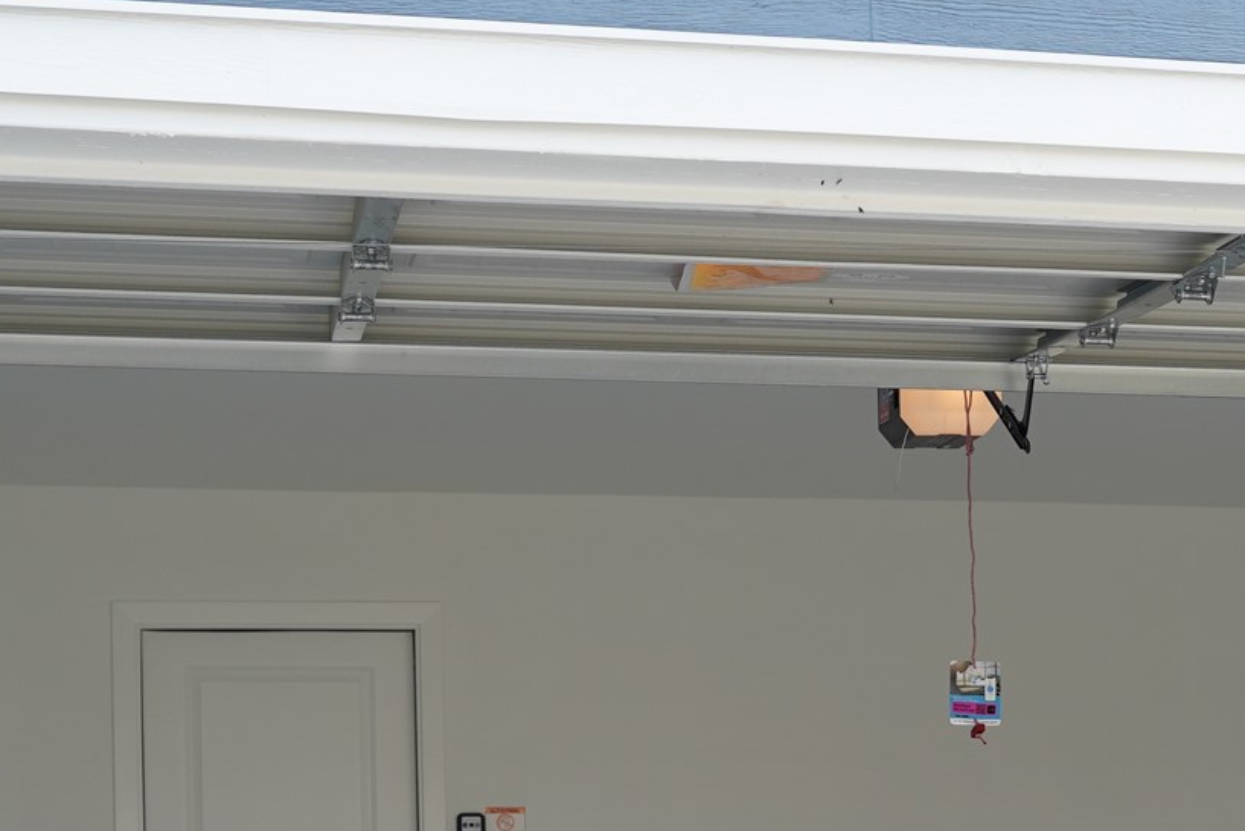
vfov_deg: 14.3
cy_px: 990
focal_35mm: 93
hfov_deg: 21.6
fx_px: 3217
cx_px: 986
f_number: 5
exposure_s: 1/200
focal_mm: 35
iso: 200
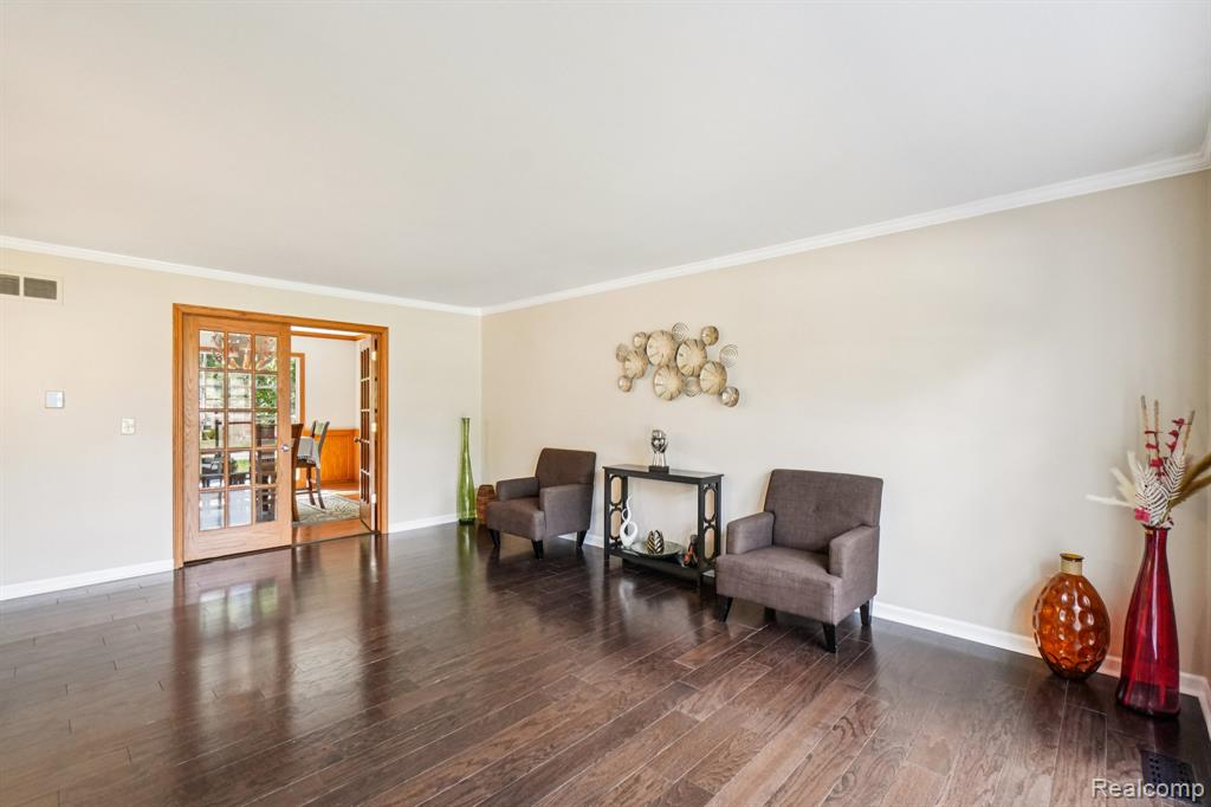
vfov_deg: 77.3
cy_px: 404
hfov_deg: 100.4
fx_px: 504
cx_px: 606
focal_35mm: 15
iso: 640
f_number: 8
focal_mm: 10
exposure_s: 1/30
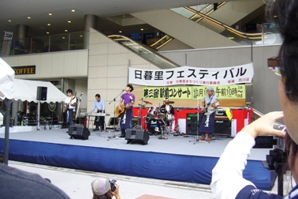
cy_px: 89
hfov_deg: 51.9
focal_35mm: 37
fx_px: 306
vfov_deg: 35.9
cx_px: 149
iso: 80
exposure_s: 1/200
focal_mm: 5.8
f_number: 2.8
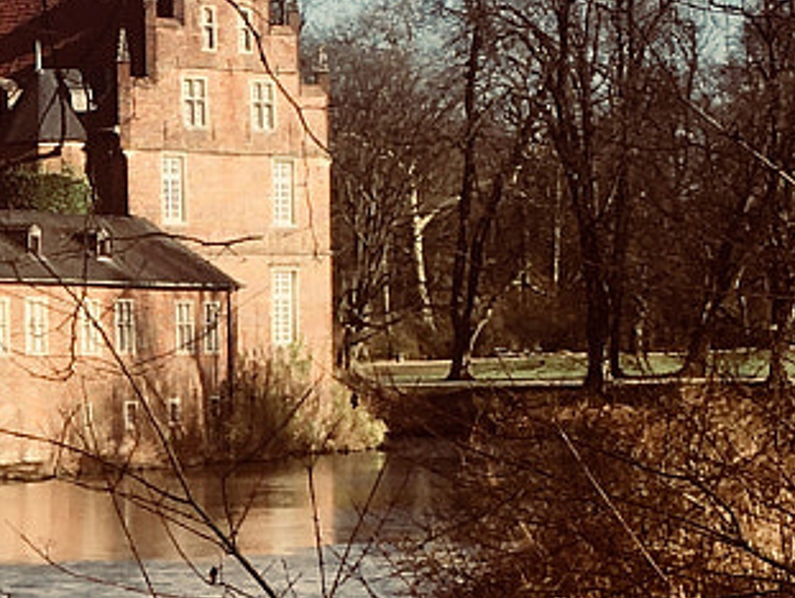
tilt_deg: -3.8
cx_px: -166
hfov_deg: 12.9
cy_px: 580
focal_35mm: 149
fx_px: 3426
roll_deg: +1.5
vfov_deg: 9.9
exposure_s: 1/986
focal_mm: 4.15
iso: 25
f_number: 2.2
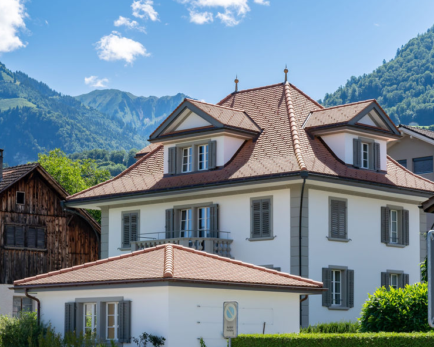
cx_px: 227
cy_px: 188
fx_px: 1169
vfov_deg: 16.9
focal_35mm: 91
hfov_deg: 21.0
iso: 250
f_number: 16
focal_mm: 70
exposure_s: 1/200
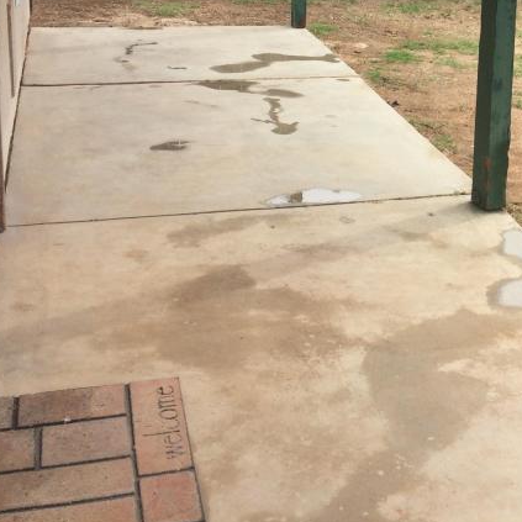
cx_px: 497
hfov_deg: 26.5
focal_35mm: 62
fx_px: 1058
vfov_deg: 26.8
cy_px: 56
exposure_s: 1/631
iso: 32
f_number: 2.2
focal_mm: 4.15
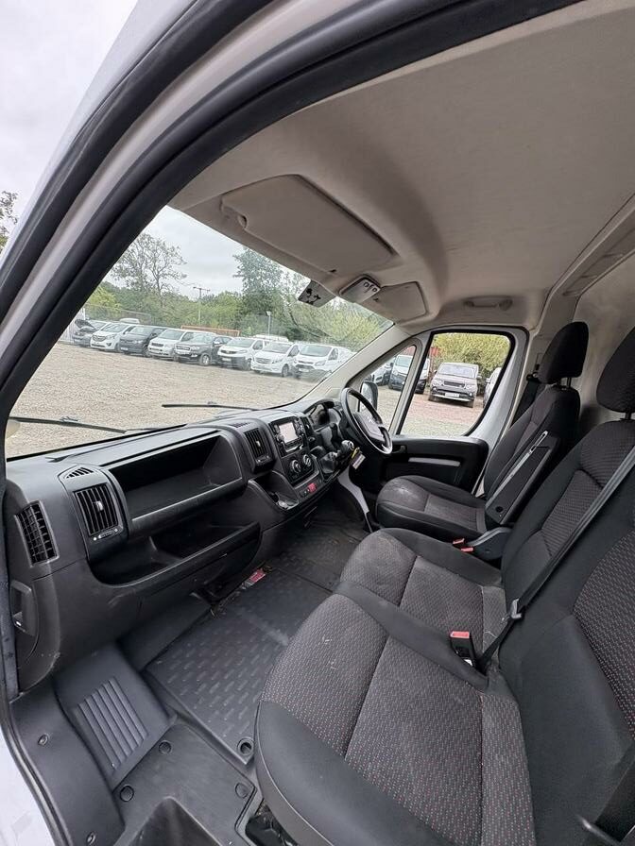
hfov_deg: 85.7
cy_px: 423
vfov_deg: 102.1
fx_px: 342
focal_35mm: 14
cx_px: 318
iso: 64
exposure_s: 1/277
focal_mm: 2.22
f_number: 2.2
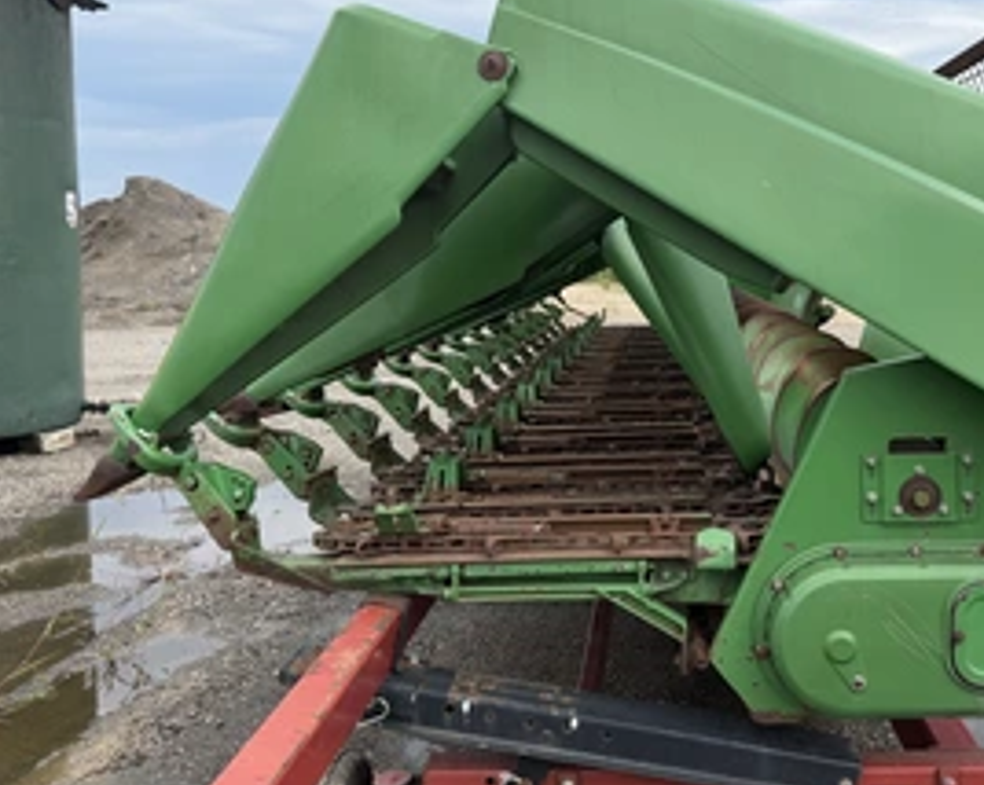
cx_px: 694
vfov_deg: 42.1
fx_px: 1019
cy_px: 330
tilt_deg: -2.8
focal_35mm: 35
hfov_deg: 50.2
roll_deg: -0.5
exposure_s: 1/2299
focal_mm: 6.76
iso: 80
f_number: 1.78
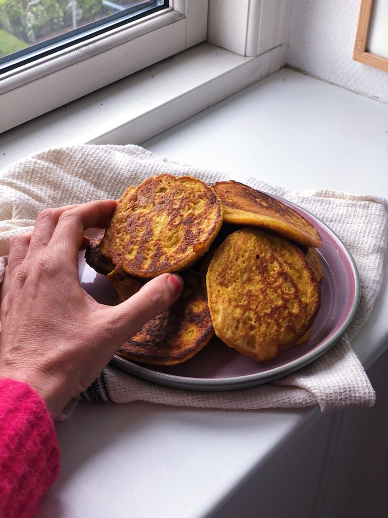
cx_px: 194
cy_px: 259
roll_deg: -3.1
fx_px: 777
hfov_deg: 28.0
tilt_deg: -39.1
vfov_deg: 36.8
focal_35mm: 52
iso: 16
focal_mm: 6
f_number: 2.4
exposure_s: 1/120
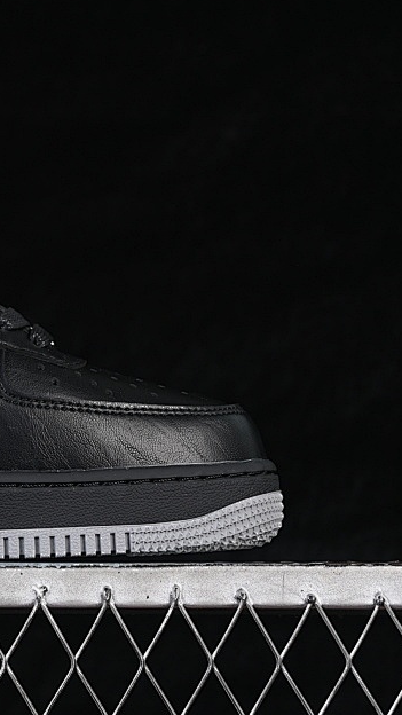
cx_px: -155
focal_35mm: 136
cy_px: 304
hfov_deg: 8.8
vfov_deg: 15.8
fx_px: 2577
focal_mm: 50
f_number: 6.3
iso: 160
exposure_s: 1/60
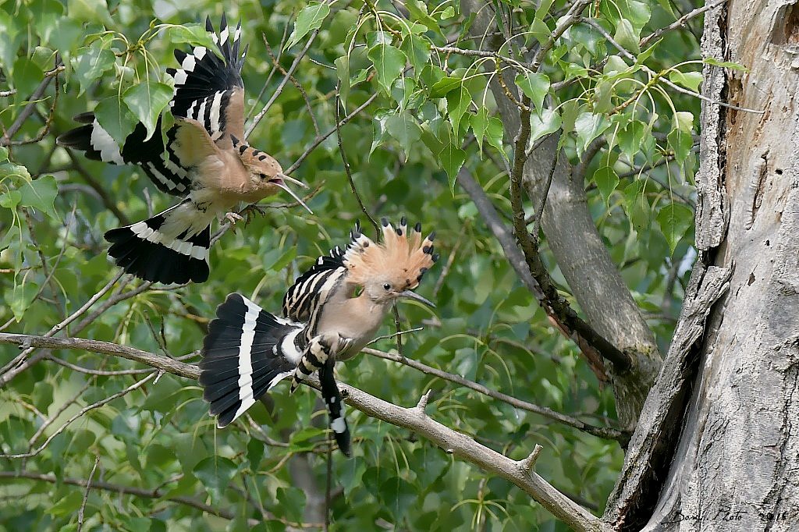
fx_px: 7987
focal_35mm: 360
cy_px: 266
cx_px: 400
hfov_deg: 5.7
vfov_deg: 3.8
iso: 800
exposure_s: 1/2000
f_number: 4.5
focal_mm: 240
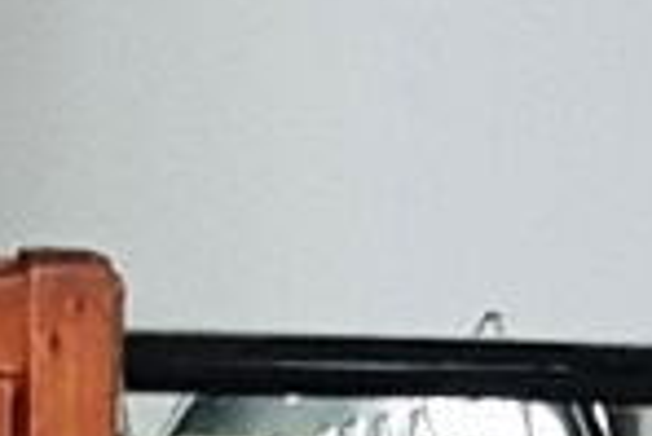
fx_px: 3390
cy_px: 1515
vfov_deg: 6.4
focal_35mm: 187
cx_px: -1348
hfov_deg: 8.9
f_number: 1.7
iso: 250
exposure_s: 1/20
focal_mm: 4.2
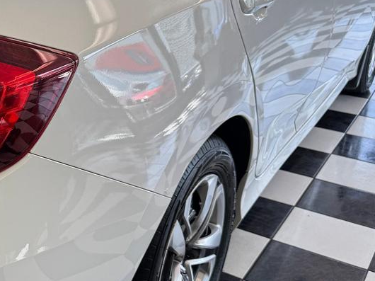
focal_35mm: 58
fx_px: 628
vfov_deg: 25.2
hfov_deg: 30.2
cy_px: 131
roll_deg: +1.2
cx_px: -27
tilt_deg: -22.8
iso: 64
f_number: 1.78
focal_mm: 6.76
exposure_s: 1/268
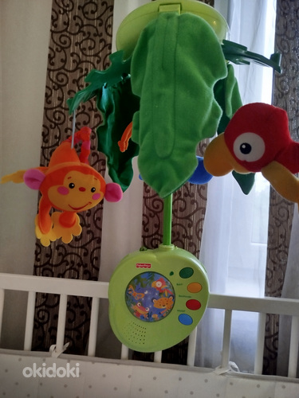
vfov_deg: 71.6
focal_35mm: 24
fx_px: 276
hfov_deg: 56.8
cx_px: 150
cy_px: 199
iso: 200
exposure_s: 1/33
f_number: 1.7
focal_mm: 5.31
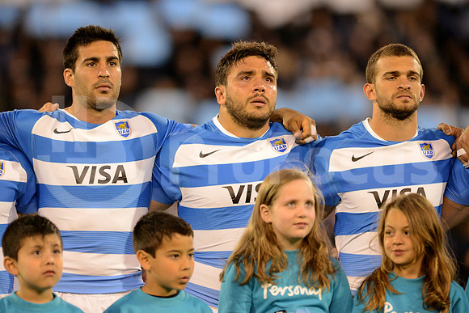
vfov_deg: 3.3
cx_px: 234
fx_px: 5473
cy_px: 156
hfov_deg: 4.9
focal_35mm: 420
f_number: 4
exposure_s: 1/640
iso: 4500
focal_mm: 420
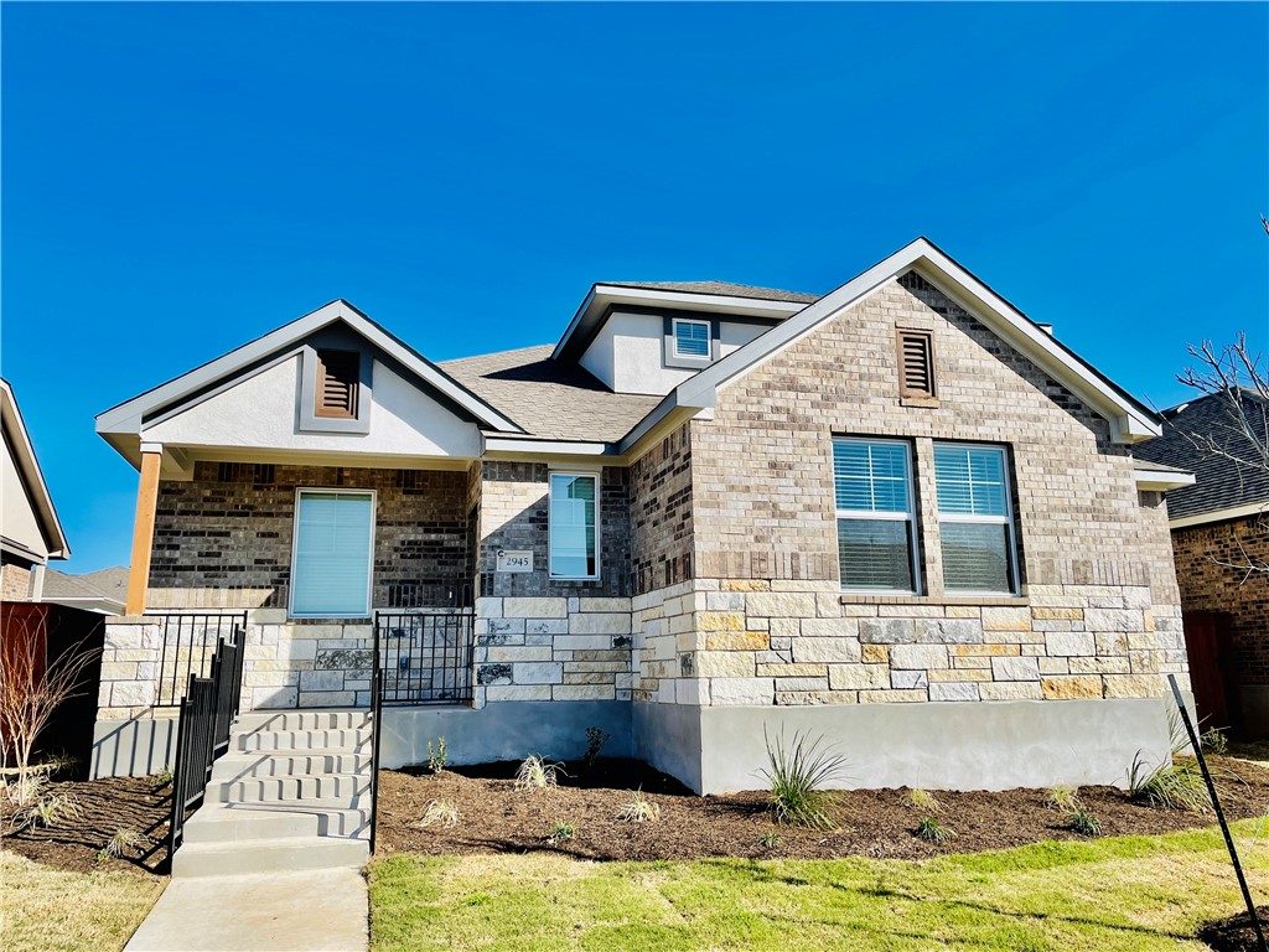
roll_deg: +0.7
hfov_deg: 67.3
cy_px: 476
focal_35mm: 26
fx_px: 953
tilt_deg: +11.2
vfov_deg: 53.1
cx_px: 634
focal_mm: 4.2
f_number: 1.6
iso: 32
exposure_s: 1/4000
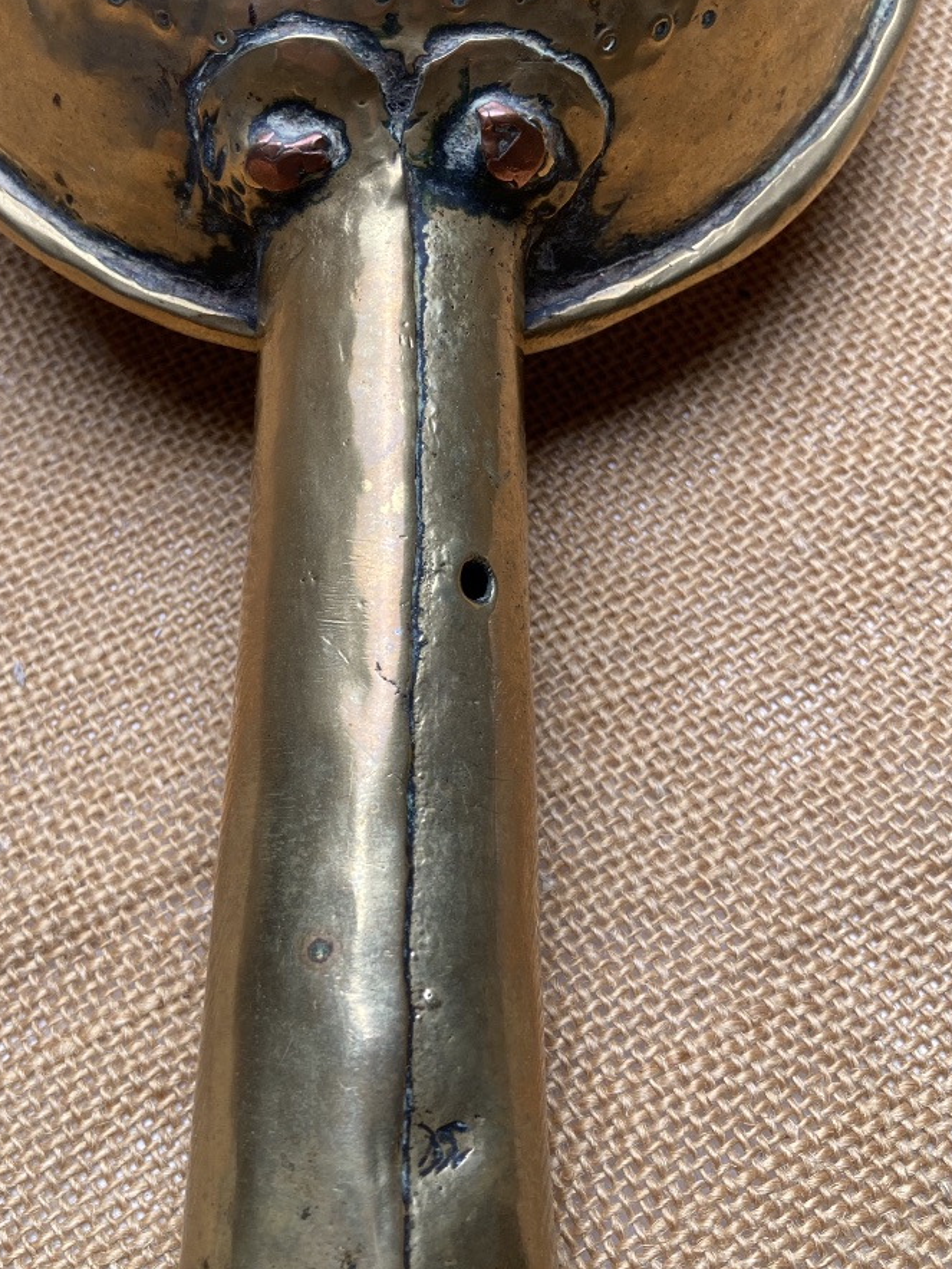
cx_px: 393
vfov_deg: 49.0
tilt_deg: -65.0
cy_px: 603
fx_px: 1393
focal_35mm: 38
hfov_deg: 37.6
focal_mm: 3.99
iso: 32
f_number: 1.8
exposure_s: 1/121
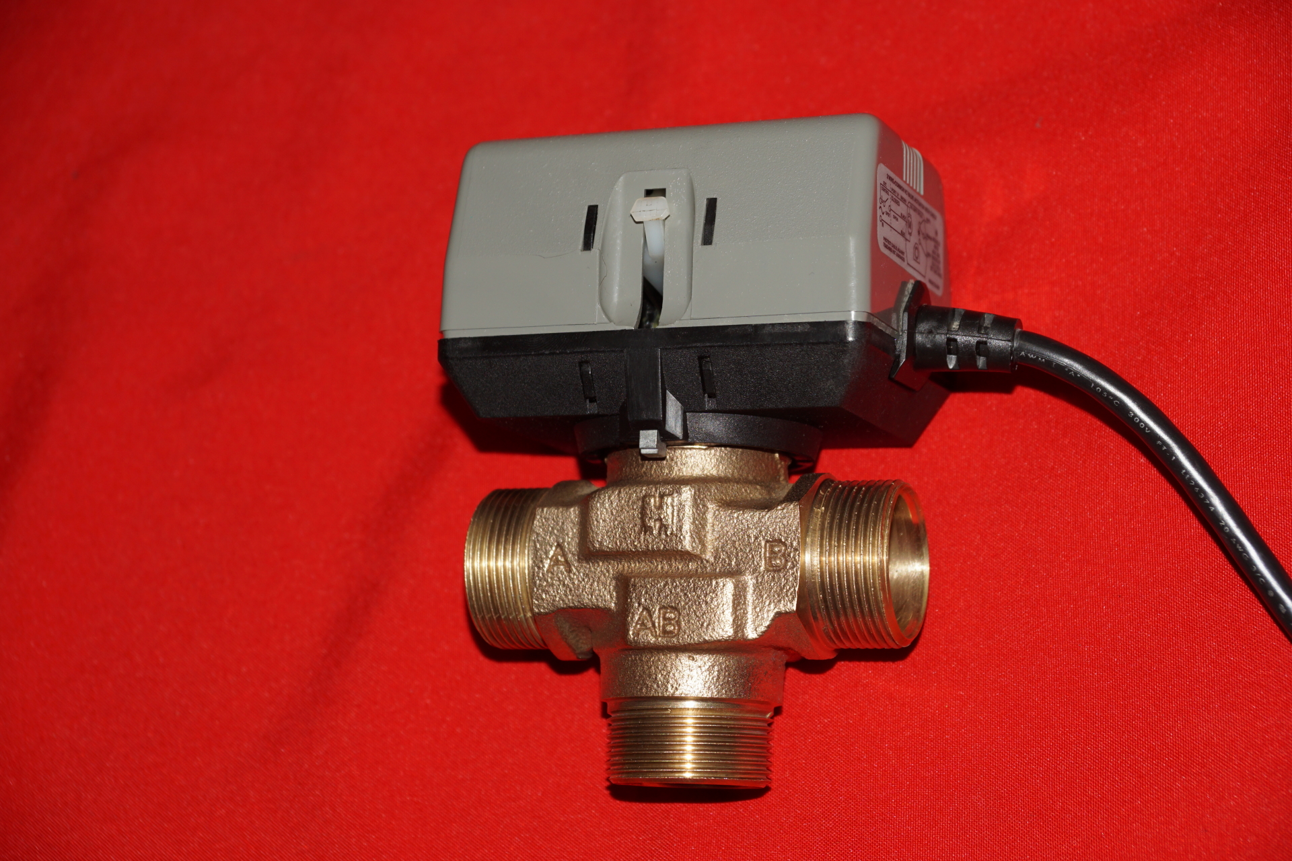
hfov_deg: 24.6
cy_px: 430
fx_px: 2961
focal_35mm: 82
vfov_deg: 16.6
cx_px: 646
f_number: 5
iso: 160
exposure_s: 1/60
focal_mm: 55
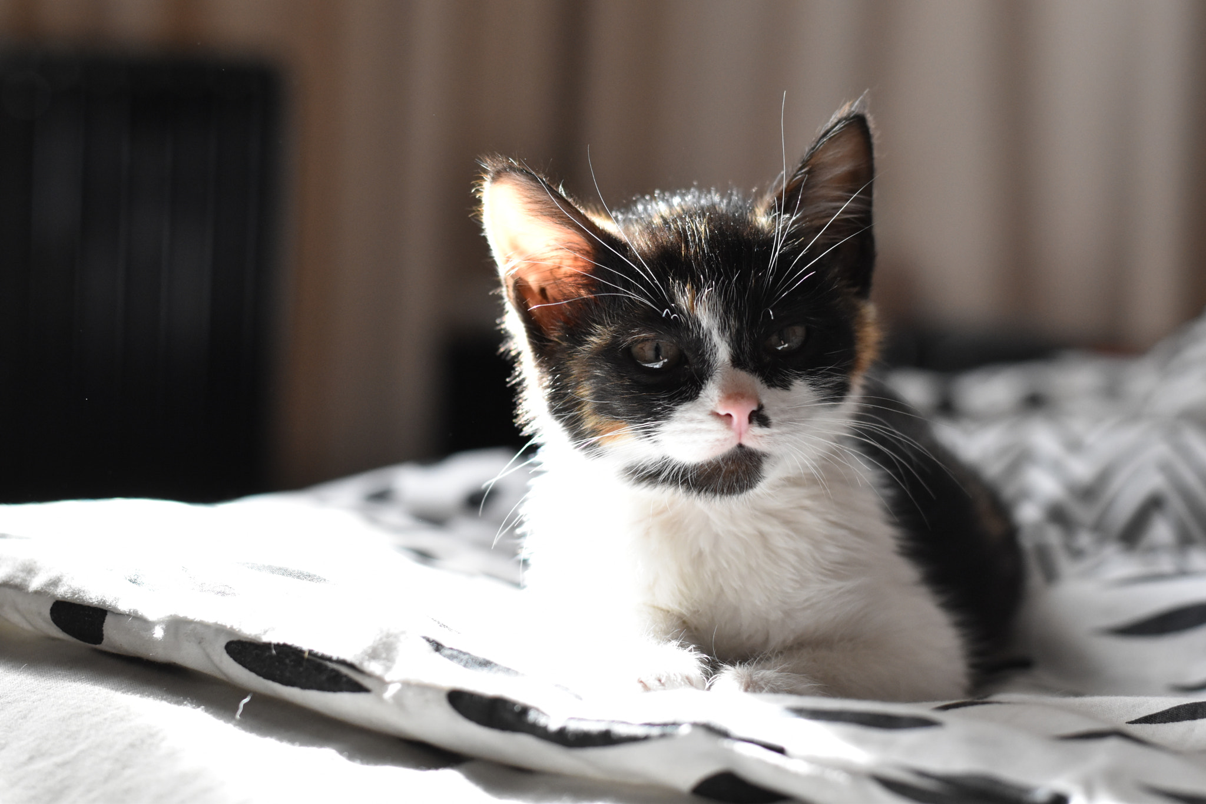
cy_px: 402
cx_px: 603
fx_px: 2512
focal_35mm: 75
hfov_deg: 27.0
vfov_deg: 18.2
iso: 1600
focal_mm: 50
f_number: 3.2
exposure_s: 1/500
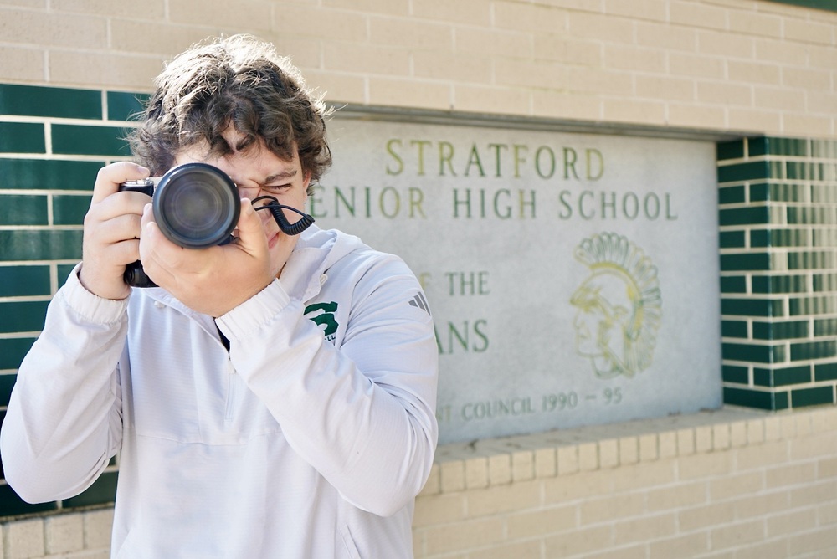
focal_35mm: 42
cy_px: 280
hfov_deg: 46.4
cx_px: 418
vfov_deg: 31.9
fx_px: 977
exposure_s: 1/125
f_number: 4.5
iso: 200
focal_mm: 42
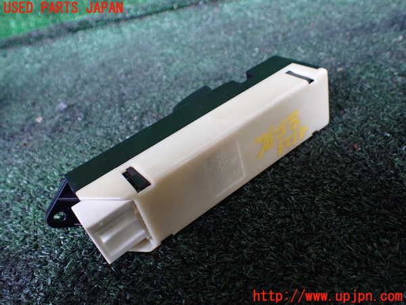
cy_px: 152
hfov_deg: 60.0
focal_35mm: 30
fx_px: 352
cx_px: 203
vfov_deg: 46.8
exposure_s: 1/30
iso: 800
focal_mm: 5.4
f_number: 2.3
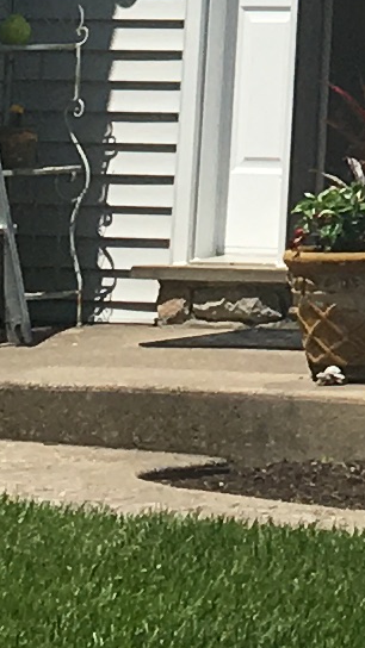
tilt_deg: +14.1
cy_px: -783
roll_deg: -1.2
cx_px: 859
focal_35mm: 234
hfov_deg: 5.0
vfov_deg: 8.6
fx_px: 4026
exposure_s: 1/2331
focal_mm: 4.15
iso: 25
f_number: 2.2
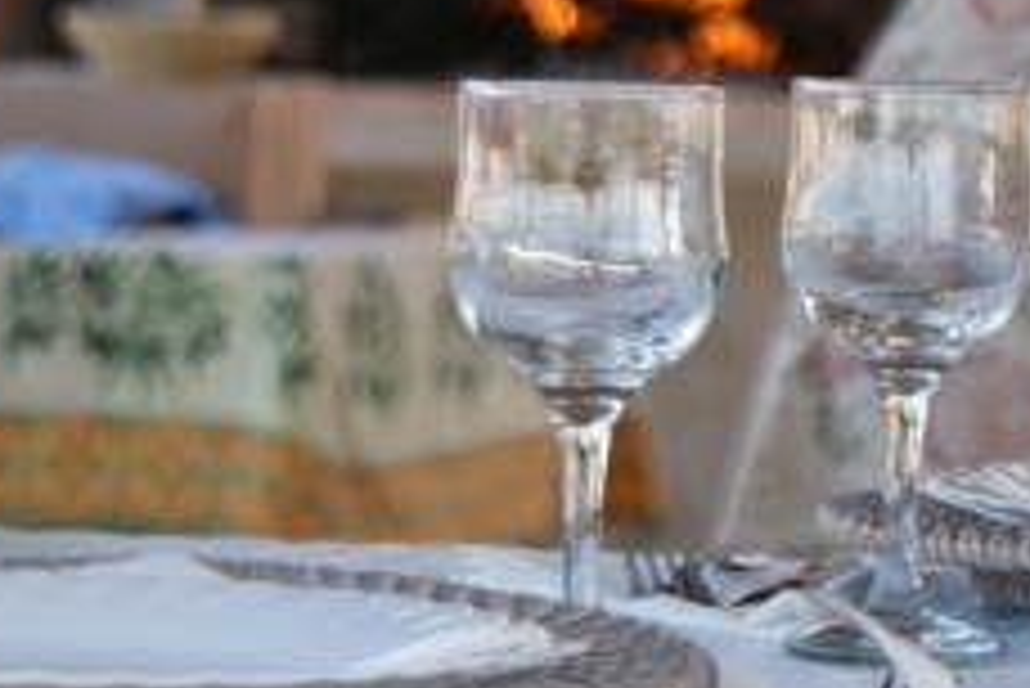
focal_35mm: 205
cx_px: 724
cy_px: 169
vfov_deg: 6.7
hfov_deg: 10.0
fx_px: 5869
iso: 125
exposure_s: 1/125
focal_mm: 70
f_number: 5.6
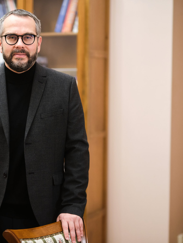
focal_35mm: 113
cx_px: 36
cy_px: 120
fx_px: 797
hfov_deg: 13.0
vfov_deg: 17.4
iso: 800
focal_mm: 50
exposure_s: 1/100
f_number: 1.3
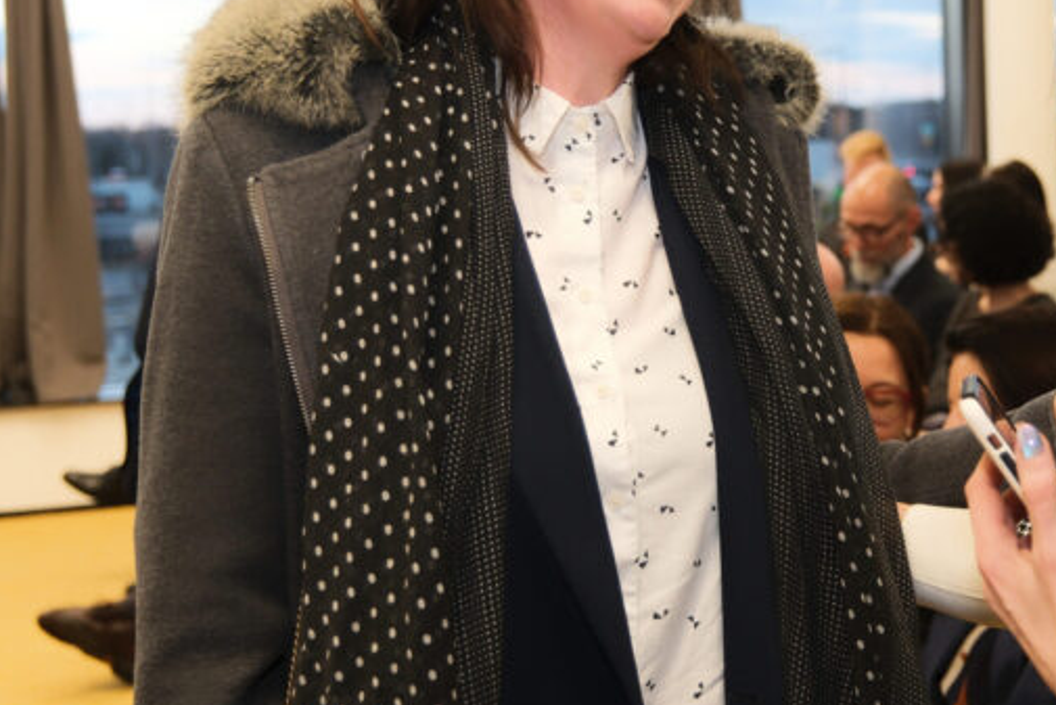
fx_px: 2024
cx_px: 866
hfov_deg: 28.5
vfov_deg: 19.7
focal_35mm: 69
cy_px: 212
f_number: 2.8
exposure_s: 1/125
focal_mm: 22.7
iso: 640
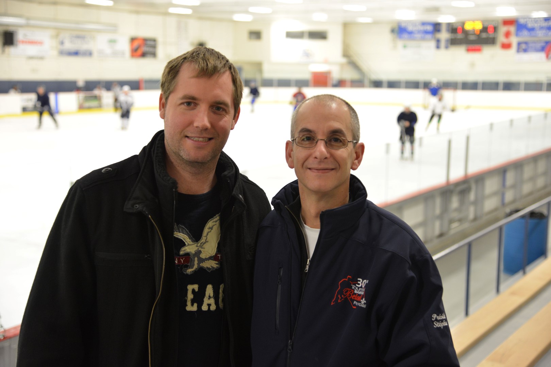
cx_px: 276
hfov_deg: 36.2
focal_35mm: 55
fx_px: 842
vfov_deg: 24.6
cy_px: 184
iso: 1600
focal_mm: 55
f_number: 4.5
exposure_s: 1/50
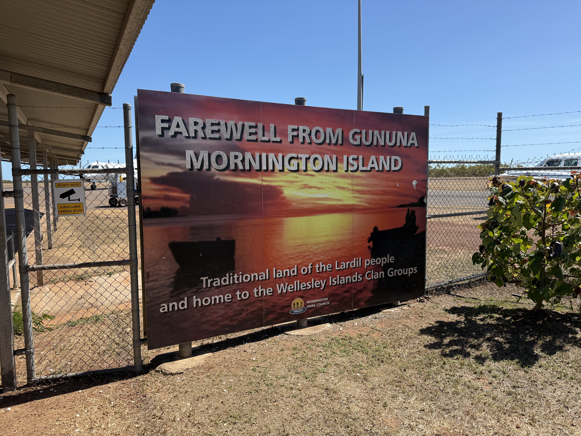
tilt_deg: -3.6
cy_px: 218
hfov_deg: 71.6
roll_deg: +0.9
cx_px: 290
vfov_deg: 56.8
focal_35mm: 24
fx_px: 403
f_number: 1.78
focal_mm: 6.76
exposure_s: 1/3584
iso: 80
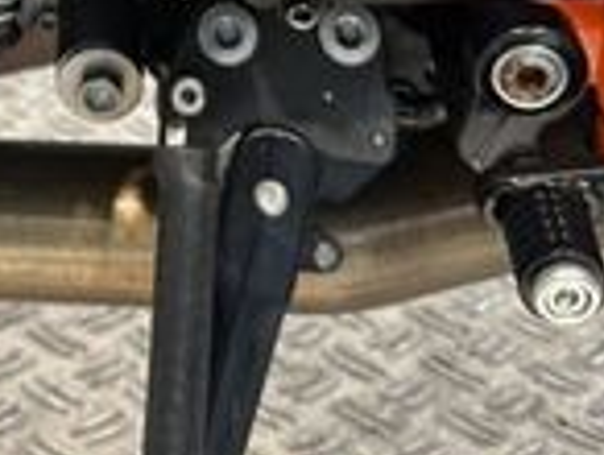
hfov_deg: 18.3
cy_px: -414
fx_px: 1835
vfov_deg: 12.6
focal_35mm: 105
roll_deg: -3.0
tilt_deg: -8.7
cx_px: 21
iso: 125
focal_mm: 6.86
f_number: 1.78
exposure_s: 1/50
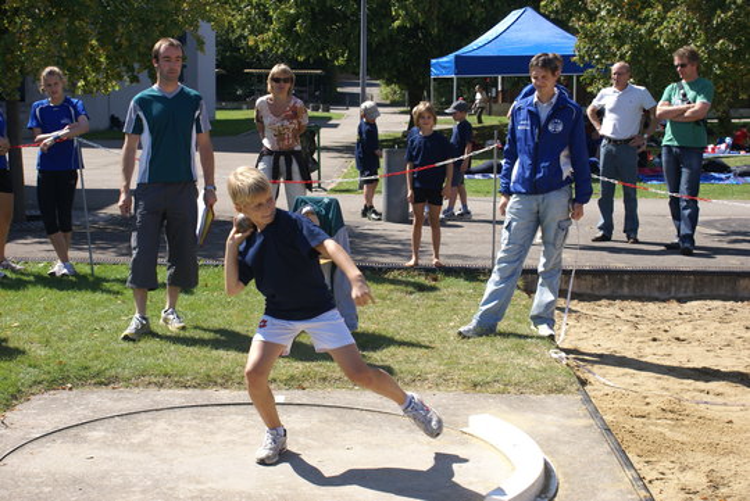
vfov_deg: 22.7
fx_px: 1251
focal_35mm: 60
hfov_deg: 33.4
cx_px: 375
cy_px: 250
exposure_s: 1/160
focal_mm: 40
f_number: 7.1
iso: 100
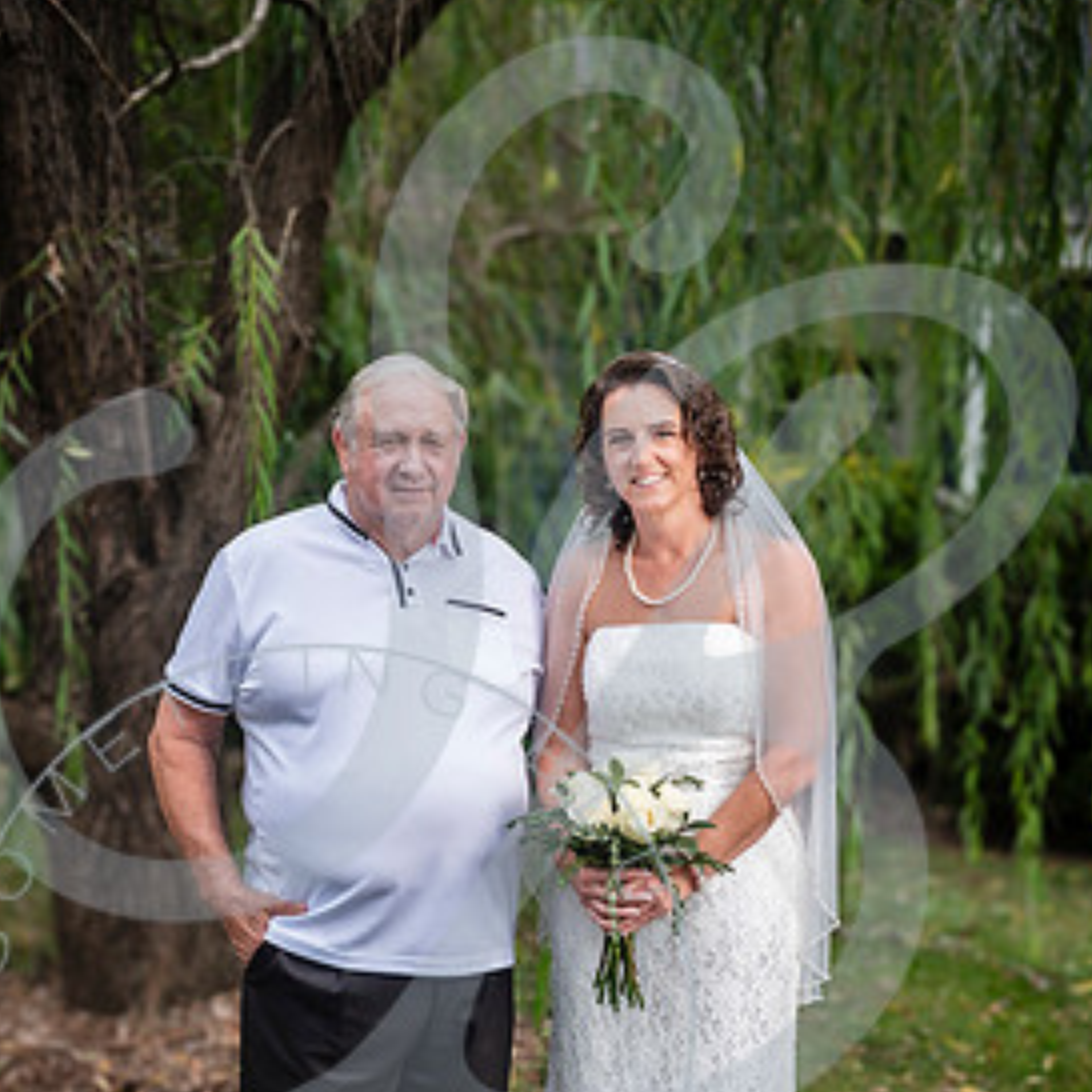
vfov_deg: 27.2
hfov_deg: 27.3
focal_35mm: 63
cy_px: 712
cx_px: 504
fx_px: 2248
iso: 100
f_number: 2.8
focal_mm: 45
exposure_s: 1/250
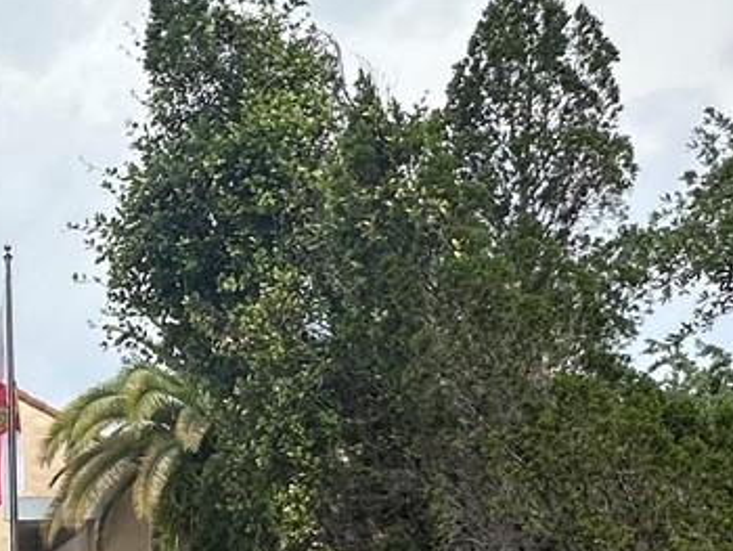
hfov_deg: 27.2
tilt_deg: +4.0
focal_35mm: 64
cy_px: 608
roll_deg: +2.2
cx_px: -115
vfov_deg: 21.7
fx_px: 1356
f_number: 2.2
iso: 50
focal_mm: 2.22
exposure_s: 1/2132
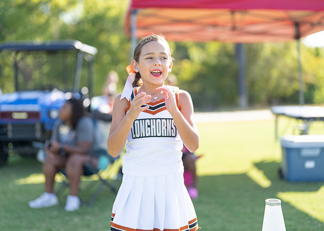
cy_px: 116
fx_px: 486
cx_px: 162
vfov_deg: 26.8
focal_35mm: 53
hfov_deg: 36.9
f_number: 1.2
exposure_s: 1/4000
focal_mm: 50
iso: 100
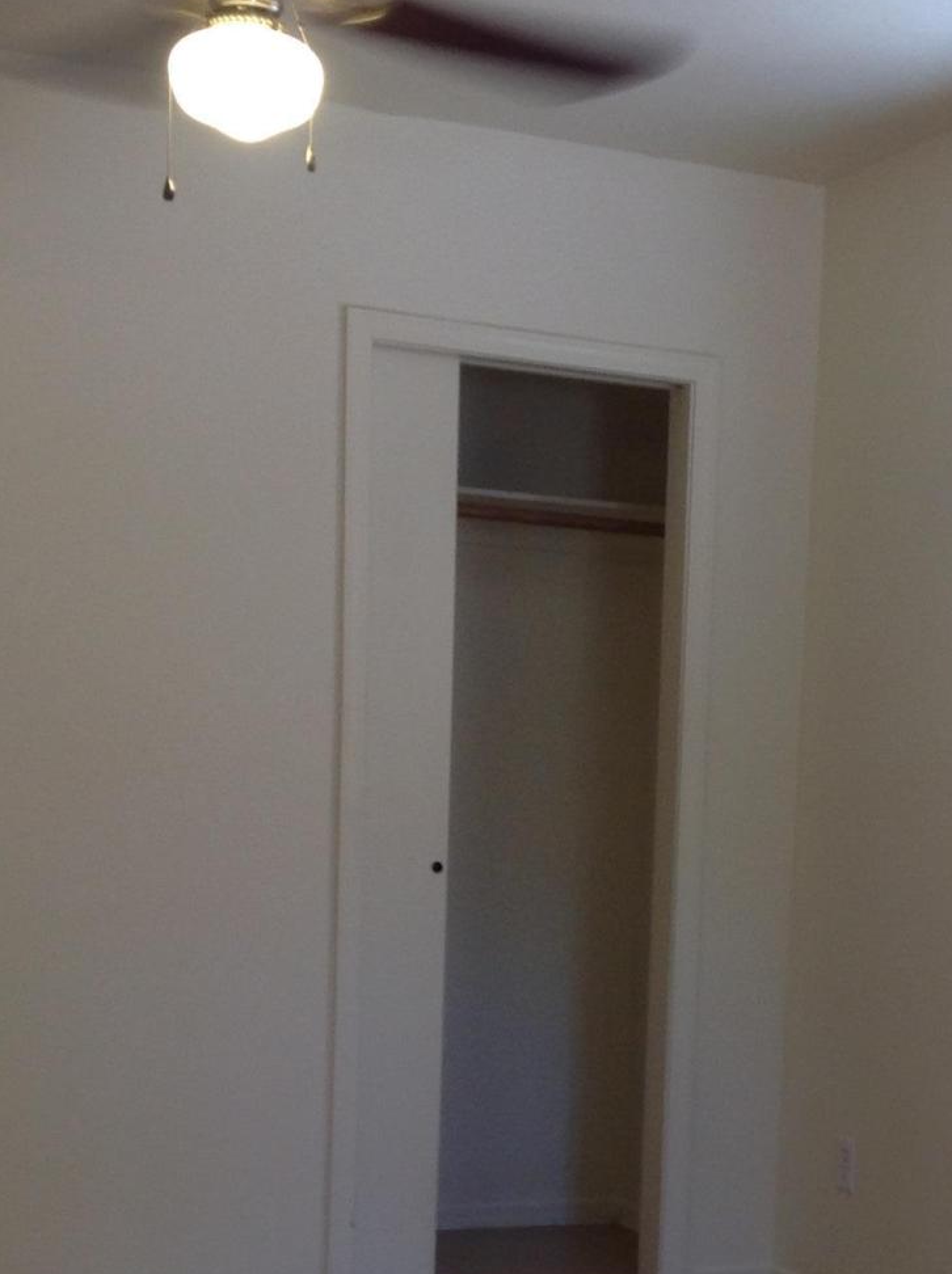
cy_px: 1004
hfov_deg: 20.3
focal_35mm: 72
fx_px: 2647
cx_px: 684
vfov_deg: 26.6
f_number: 2.4
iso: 64
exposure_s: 1/40
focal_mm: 4.28
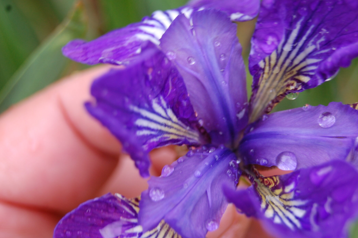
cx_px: 214
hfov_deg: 20.1
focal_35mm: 102
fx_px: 1010
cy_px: 111
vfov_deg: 13.4
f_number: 5.6
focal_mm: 55
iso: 400
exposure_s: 1/60
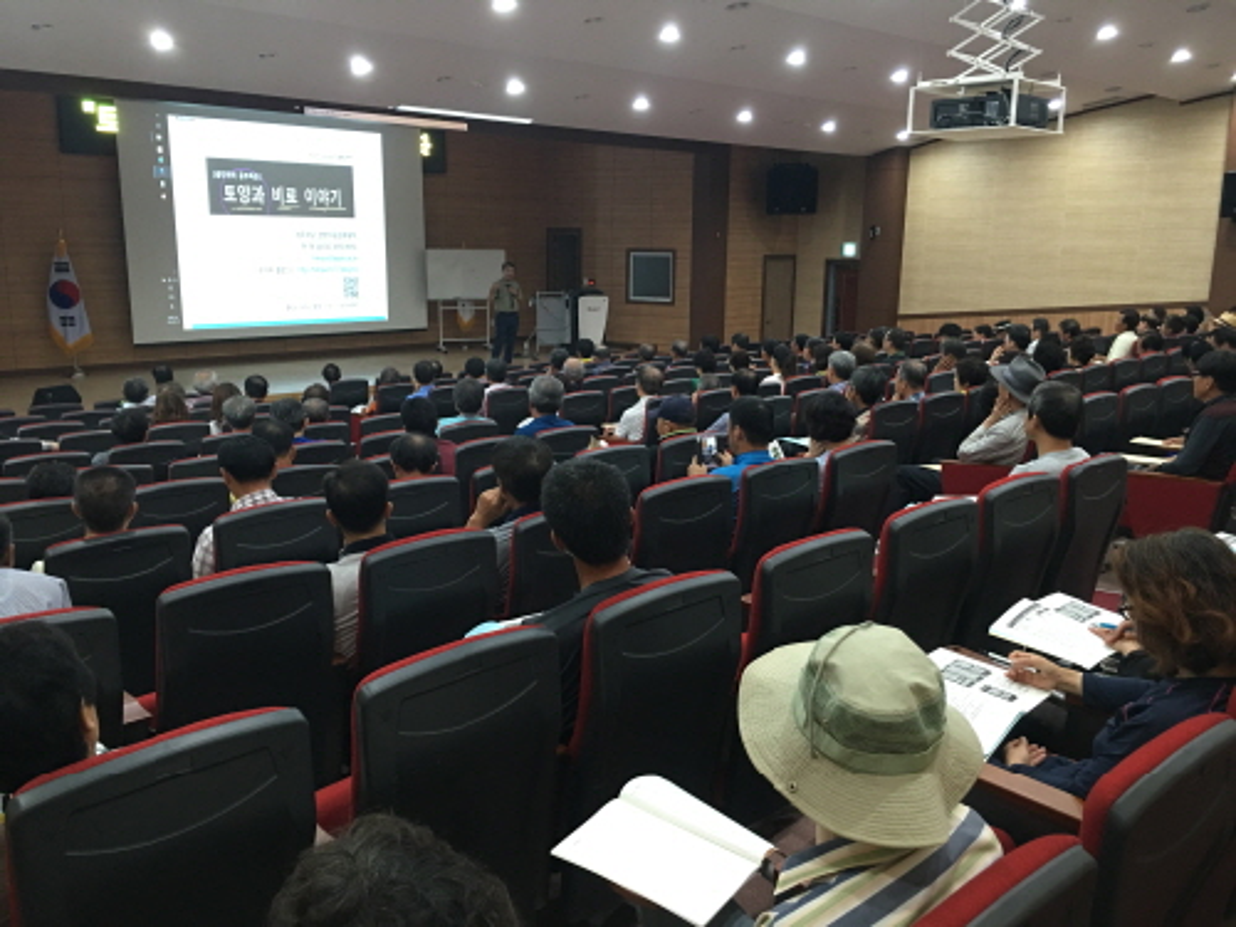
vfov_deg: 48.2
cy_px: 464
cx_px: 618
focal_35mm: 29
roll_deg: -1.2
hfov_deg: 61.7
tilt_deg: -10.7
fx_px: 1035
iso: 64
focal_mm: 4.15
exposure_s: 1/15
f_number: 2.2
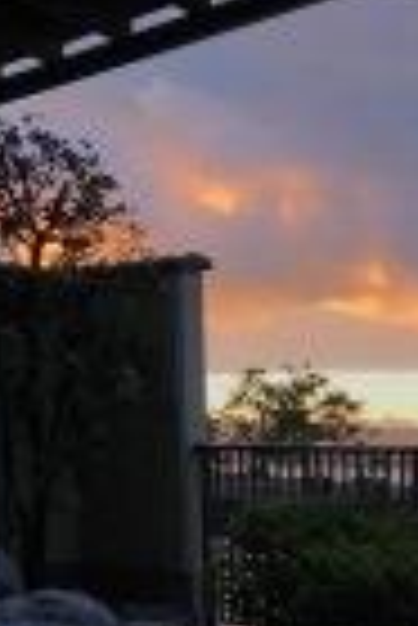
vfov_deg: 20.4
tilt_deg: -5.6
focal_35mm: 94
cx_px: 656
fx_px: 1633
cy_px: 730
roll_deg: -1.1
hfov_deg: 13.6
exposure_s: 1/181
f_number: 1.8
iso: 20
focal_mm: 3.99
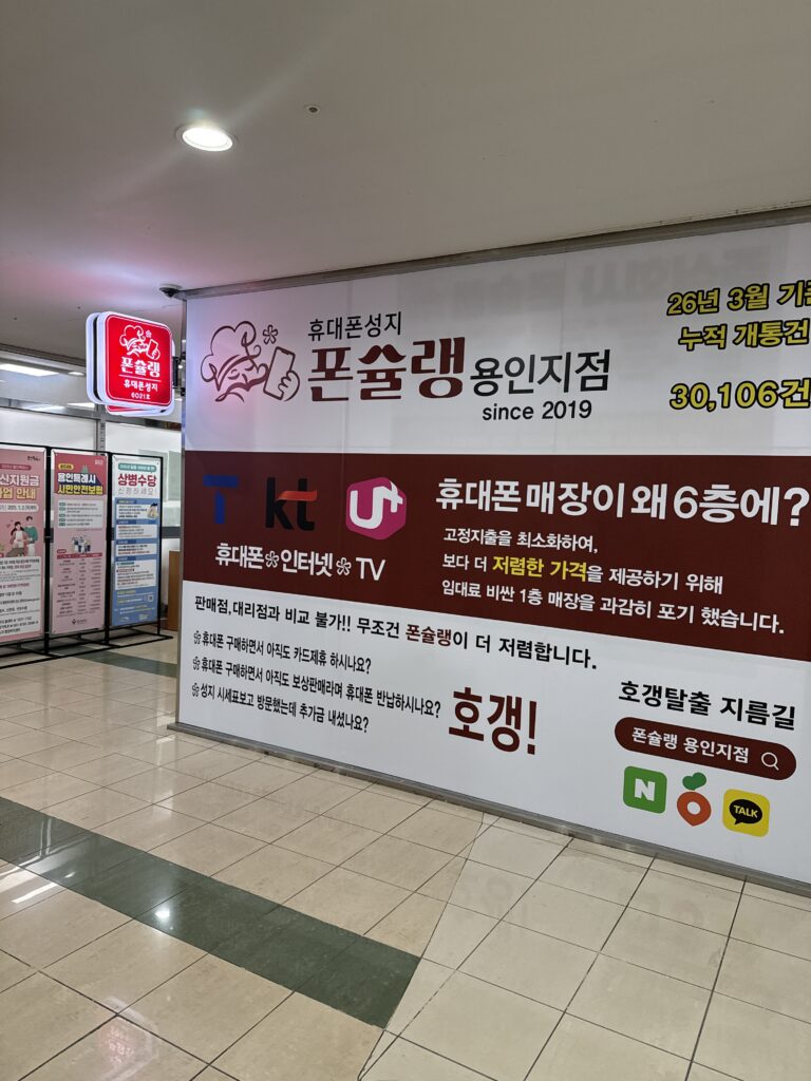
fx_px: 750
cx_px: 406
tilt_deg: -3.2
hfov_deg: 56.8
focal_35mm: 24
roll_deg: -1.0
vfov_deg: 71.6
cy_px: 540
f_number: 1.78
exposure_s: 1/123
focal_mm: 6.76
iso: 200
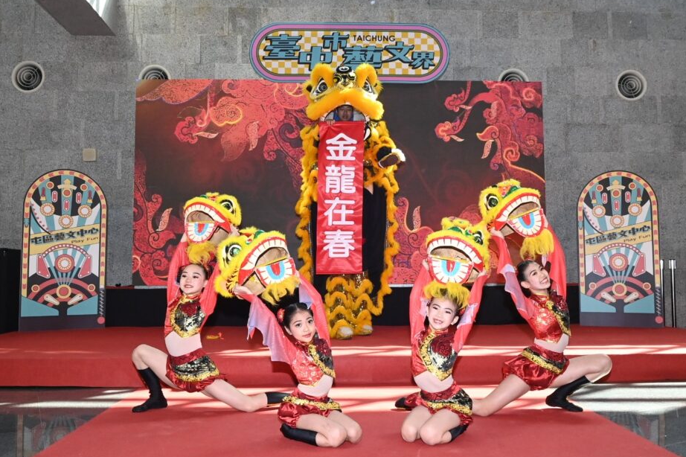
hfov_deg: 61.9
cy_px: 246
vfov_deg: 43.5
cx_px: 356
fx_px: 571
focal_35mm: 30
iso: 2500
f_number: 11
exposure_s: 1/250
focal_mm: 18
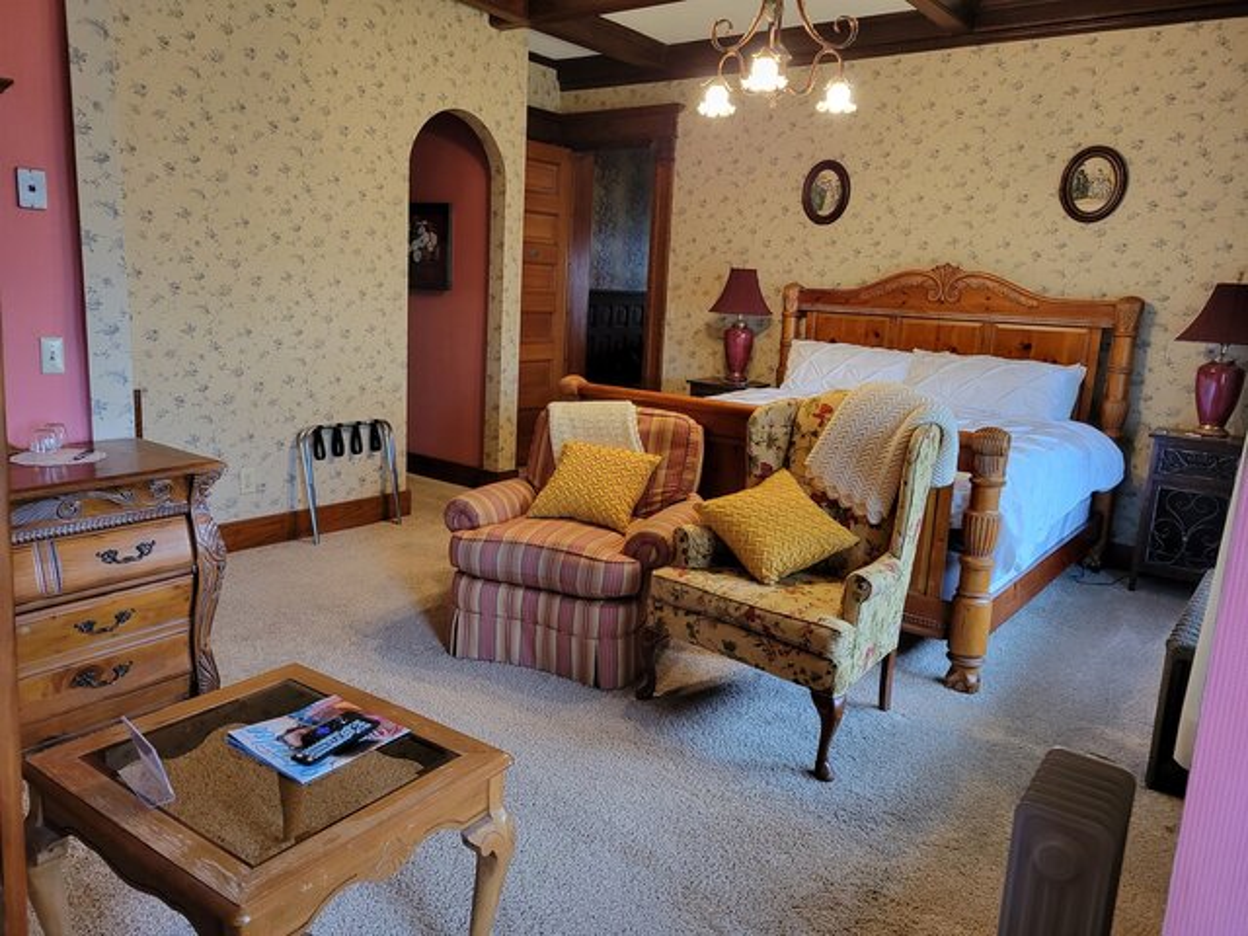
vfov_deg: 53.1
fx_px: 937
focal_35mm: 26
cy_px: 468
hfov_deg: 67.3
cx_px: 624
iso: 320
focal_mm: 5.4
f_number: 1.8
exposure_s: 1/40
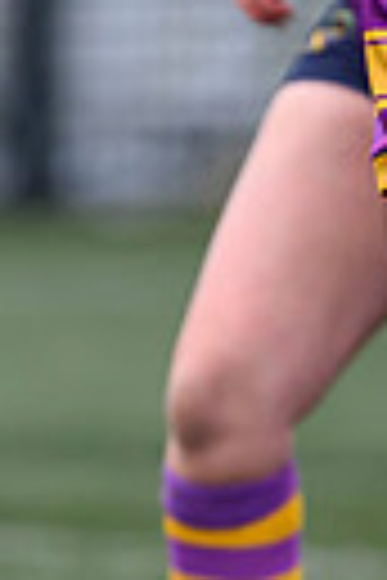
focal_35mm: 2299
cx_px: 608
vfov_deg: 0.9
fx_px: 37068
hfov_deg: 0.6
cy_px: 257
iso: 640
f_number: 3.5
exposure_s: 1/1600
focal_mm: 400
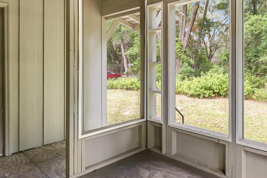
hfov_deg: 64.6
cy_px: 64
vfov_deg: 48.9
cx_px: 205
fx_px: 193
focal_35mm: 26
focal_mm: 14
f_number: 7.1
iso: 400
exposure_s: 1/20
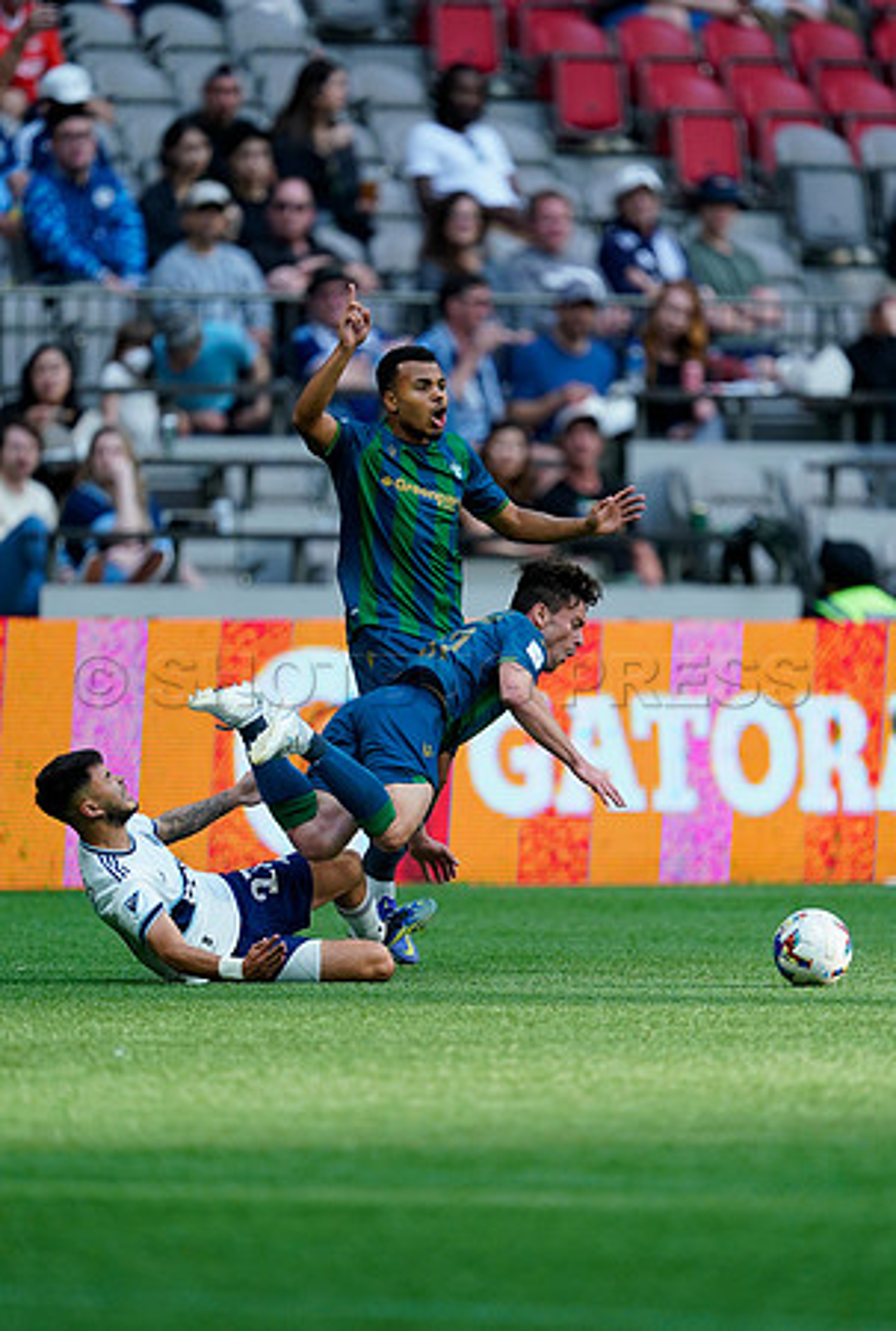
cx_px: 448
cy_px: 666
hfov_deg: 2.3
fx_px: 22245
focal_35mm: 600
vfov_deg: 3.4
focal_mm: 600
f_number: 4
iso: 2000
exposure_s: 1/2000
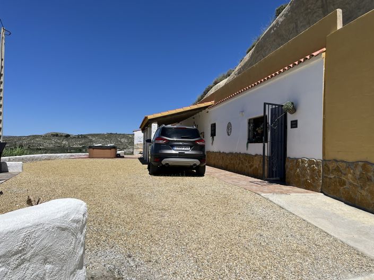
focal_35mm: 26
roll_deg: -1.1
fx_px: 281
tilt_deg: +1.4
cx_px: 187
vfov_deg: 53.0
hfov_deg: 67.3
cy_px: 140
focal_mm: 5.1
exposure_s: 1/6494
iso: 50
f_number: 1.6
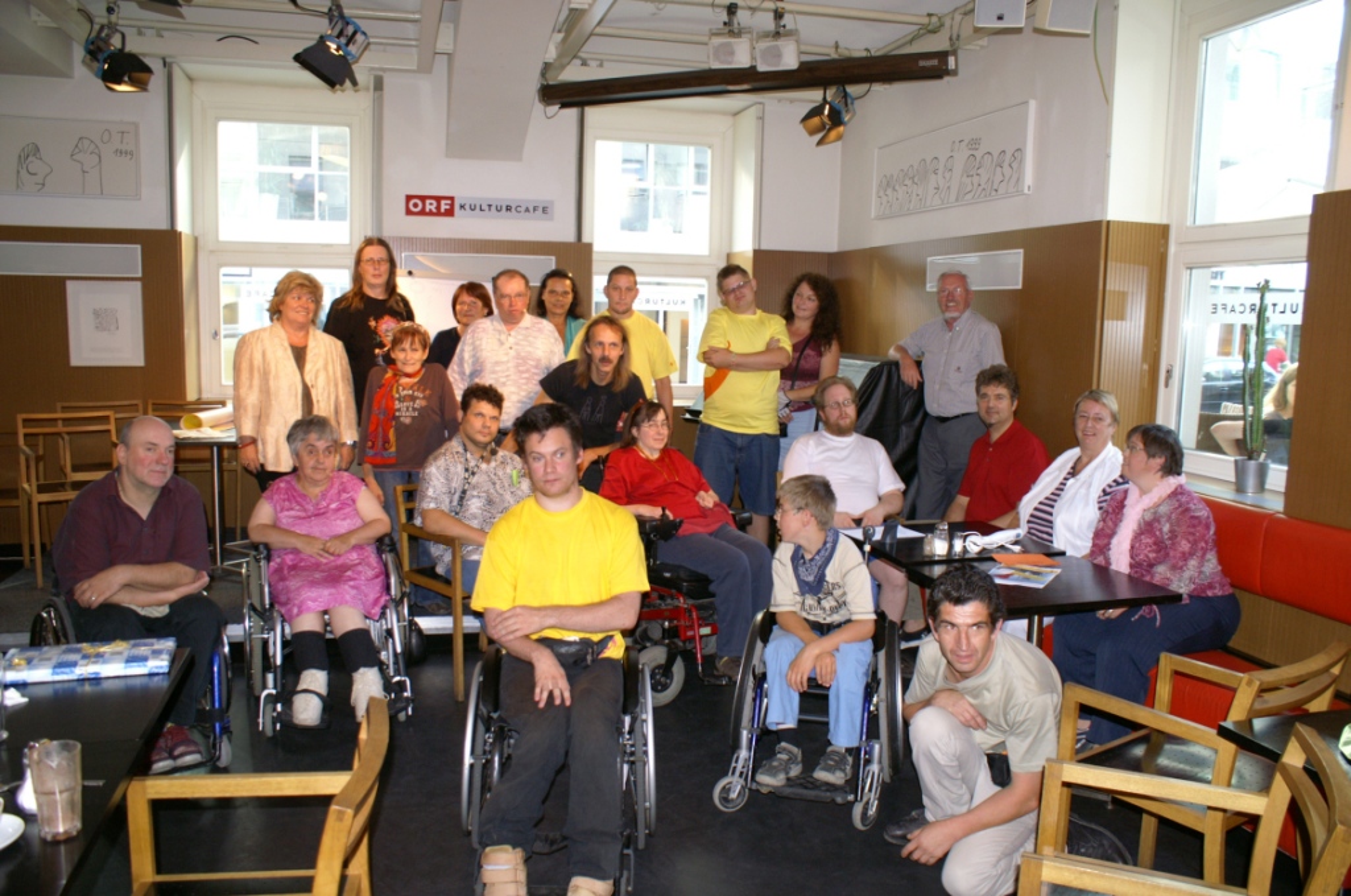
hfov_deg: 67.5
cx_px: 676
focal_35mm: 27
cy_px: 448
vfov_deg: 47.8
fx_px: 1011
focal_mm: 18
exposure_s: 1/60
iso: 400
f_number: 3.5
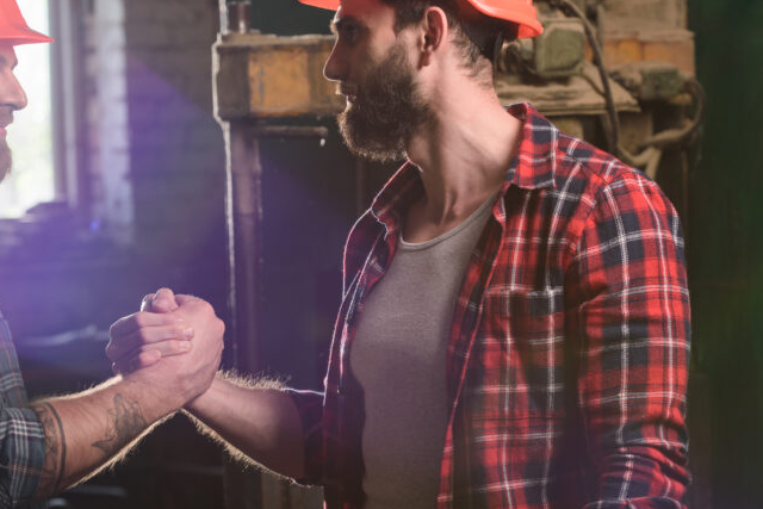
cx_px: 175
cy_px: 262
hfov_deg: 15.0
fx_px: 2883
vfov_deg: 10.1
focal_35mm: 136
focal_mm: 85
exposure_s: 1/200
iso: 100
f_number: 4.5
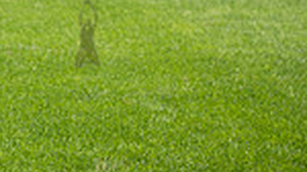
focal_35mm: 411
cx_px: -179
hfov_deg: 5.2
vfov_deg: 2.9
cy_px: -69
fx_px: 3342
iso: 160
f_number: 5.6
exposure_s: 1/640
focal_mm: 92
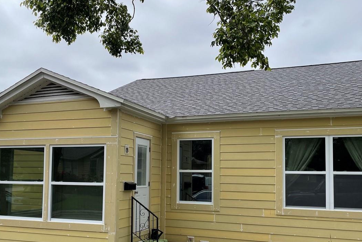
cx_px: 155
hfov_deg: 47.3
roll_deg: -0.5
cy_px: 158
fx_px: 412
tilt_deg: +3.2
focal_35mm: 41
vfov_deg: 32.4
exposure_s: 1/3731
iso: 32
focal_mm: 4.2
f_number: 1.6
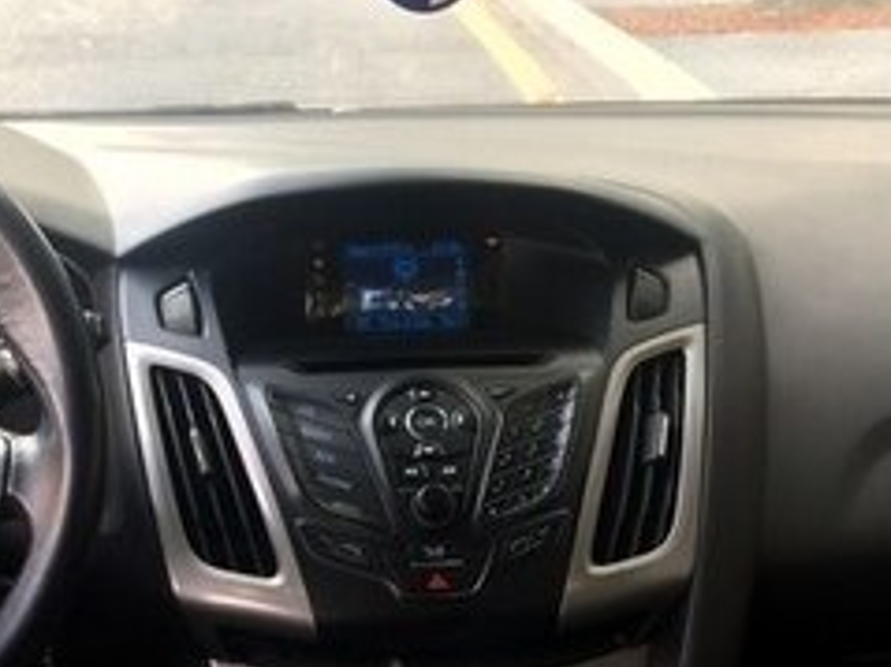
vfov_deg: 17.8
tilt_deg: -27.6
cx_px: 373
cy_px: 732
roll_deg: -0.3
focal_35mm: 80
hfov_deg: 24.4
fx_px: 2058
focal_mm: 4.15
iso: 40
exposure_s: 1/50
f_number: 2.2
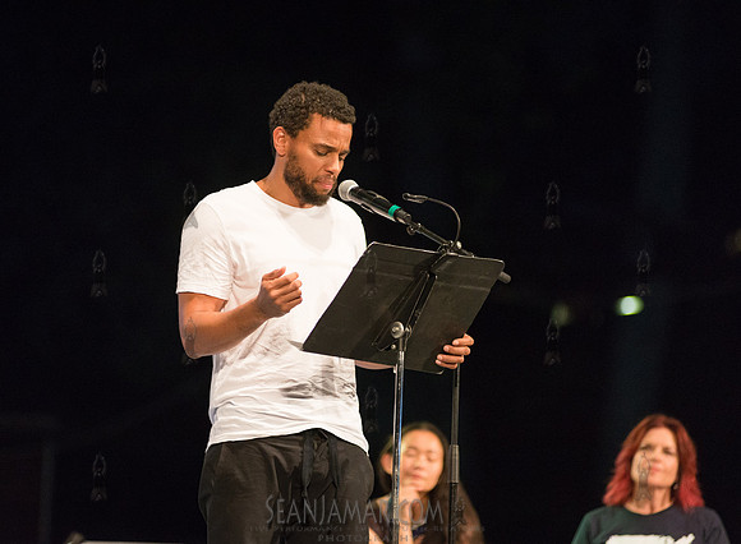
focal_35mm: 218
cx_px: 324
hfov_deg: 9.1
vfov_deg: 6.7
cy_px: 278
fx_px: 4636
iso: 3200
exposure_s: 1/1000
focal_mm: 200
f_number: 2.8
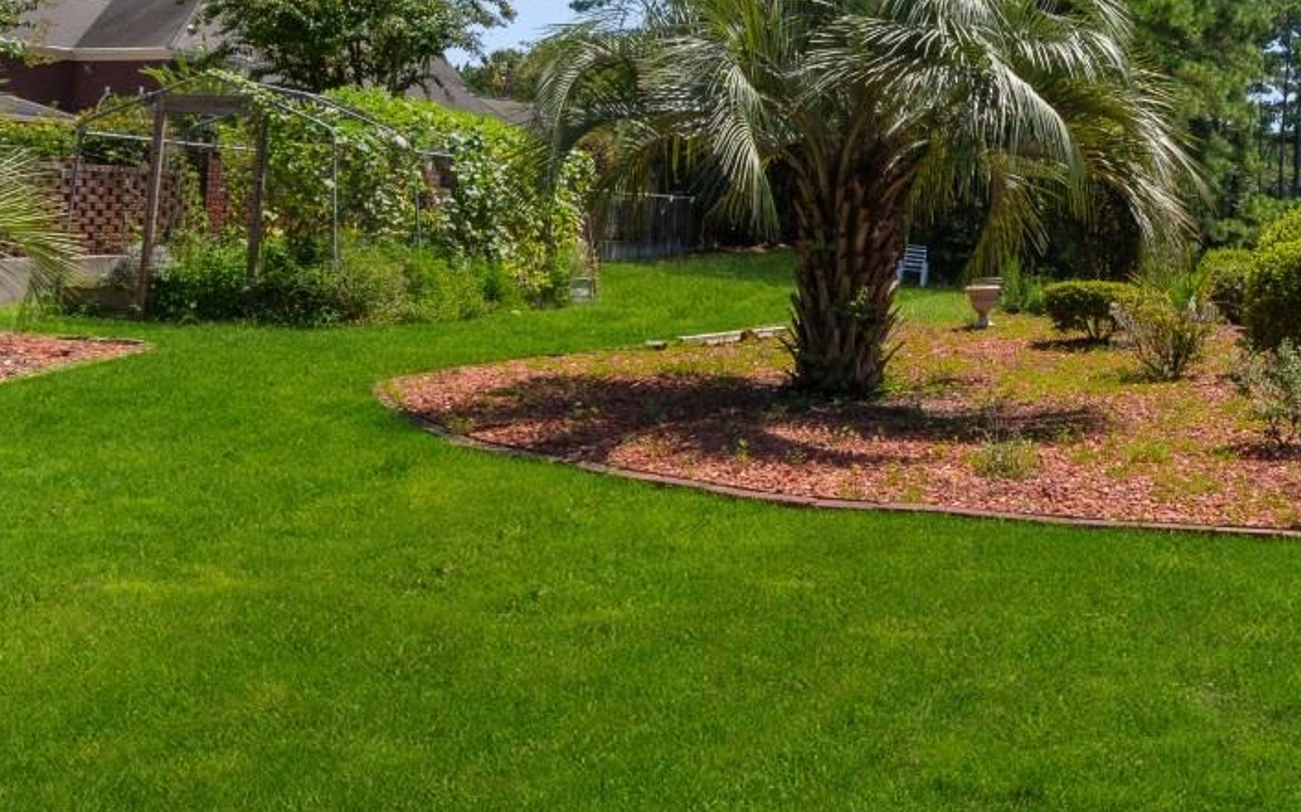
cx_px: 1029
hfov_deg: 52.0
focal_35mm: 35
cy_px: 222
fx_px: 1241
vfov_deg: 35.6
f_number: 7.1
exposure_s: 1/200
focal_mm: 10
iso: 100
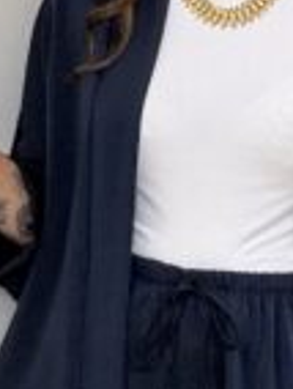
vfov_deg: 11.7
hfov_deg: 8.7
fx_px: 1902
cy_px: 274
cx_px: 337
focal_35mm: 169
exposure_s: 1/60
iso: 100
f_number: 1.9
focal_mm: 2.71
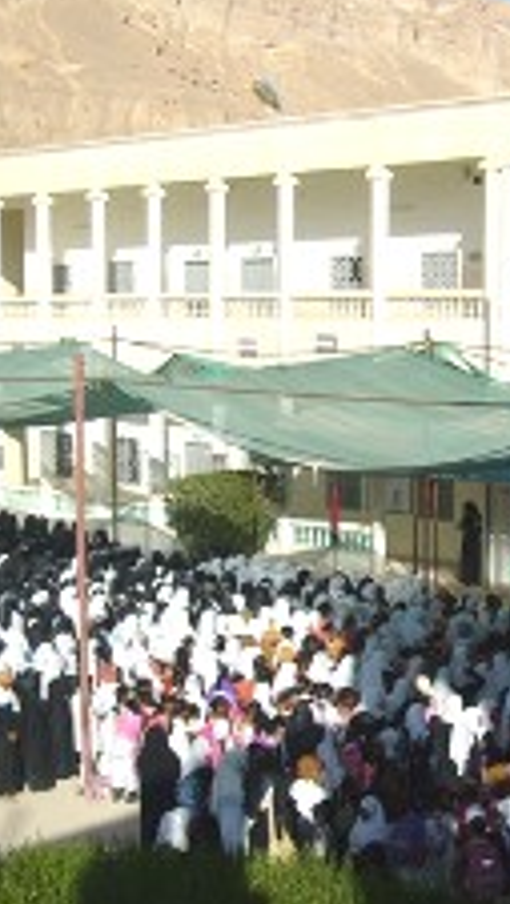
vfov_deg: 32.8
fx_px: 1535
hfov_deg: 18.8
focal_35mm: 64
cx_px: 361
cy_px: 472
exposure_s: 1/800
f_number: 5.6
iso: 100
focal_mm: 5.8
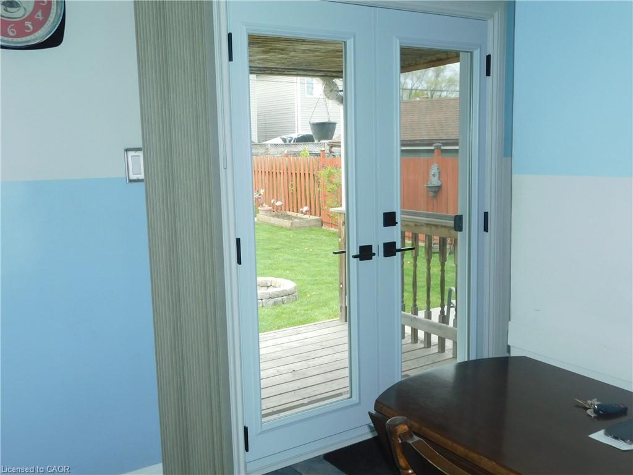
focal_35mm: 36
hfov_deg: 51.4
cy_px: 238
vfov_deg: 39.7
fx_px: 658
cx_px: 316
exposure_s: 1/100
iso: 125
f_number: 3.5
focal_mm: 6.3
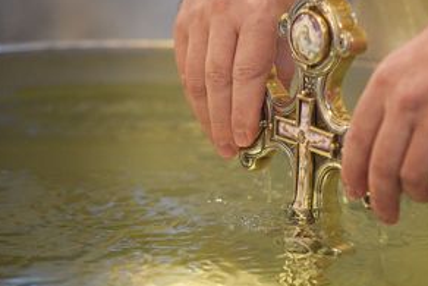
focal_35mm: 308
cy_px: 117
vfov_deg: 4.5
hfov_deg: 6.7
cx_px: 296
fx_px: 3663
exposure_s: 1/100
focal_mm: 200
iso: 4000
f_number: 2.8
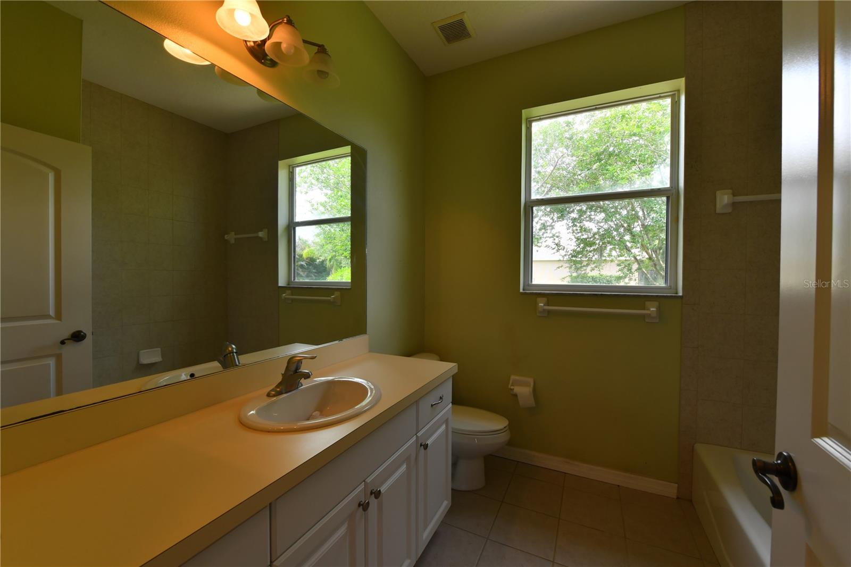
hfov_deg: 104.3
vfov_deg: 81.2
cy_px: 284
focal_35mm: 14
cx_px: 426
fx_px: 331
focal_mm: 14
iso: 400
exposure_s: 1/60
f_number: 9
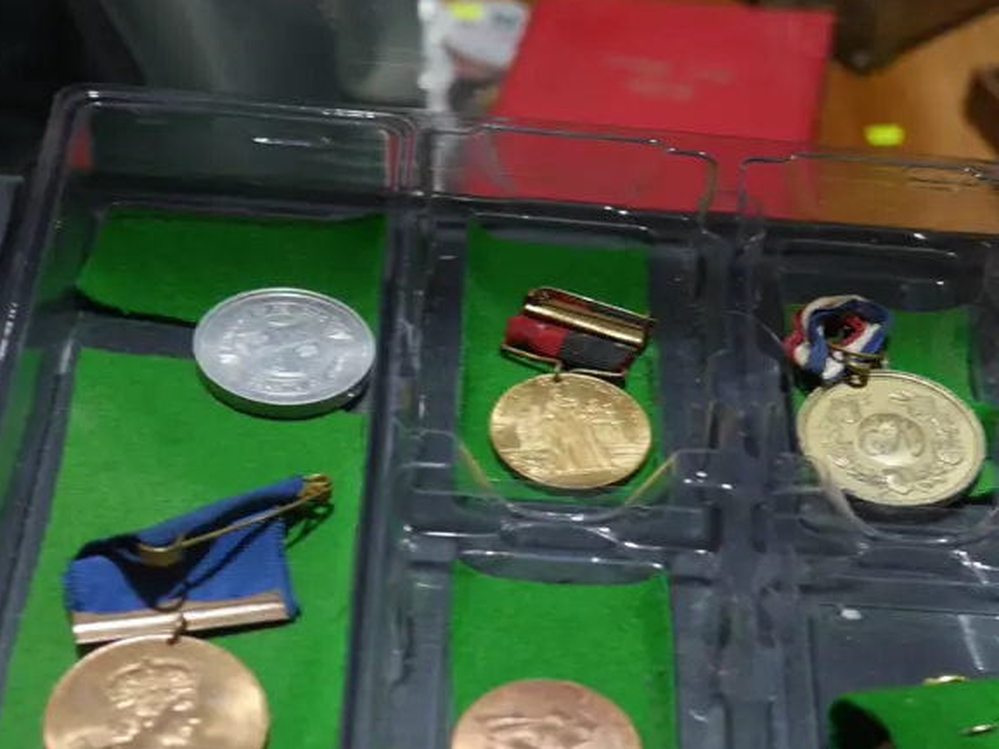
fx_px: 2049
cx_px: 639
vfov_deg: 20.0
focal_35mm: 71
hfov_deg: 27.3
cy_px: 787
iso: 250
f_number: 4.4
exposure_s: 1/60
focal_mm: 20
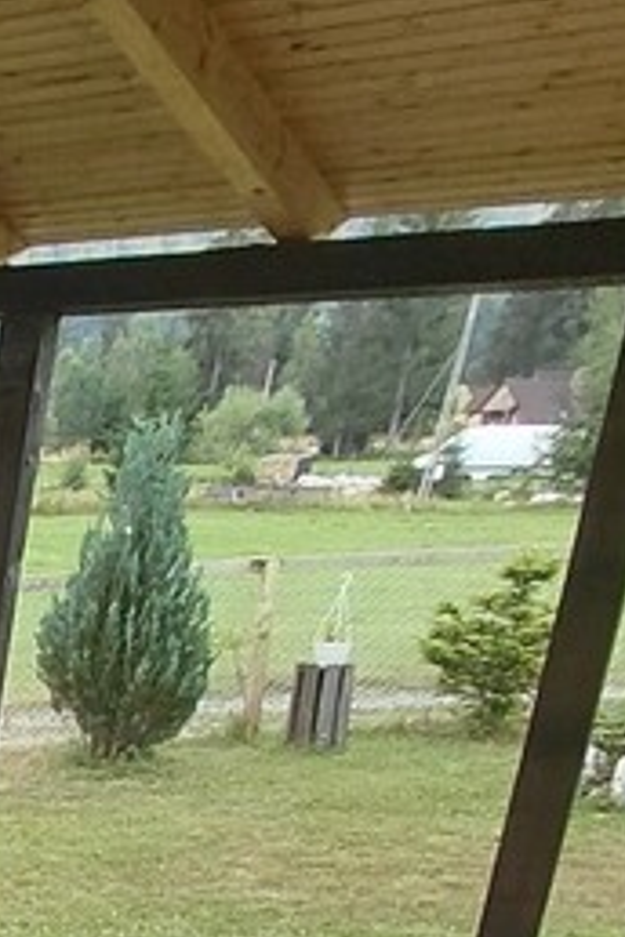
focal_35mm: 66
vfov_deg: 27.1
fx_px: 1719
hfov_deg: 16.1
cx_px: -614
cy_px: 1115
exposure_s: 1/206
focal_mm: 1.64
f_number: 2.2
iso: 40
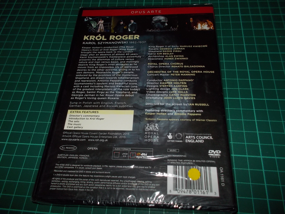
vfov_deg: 48.2
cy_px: 107
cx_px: 142
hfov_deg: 61.7
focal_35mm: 29
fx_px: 239
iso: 200
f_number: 3.3
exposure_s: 1/30
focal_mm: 4.1
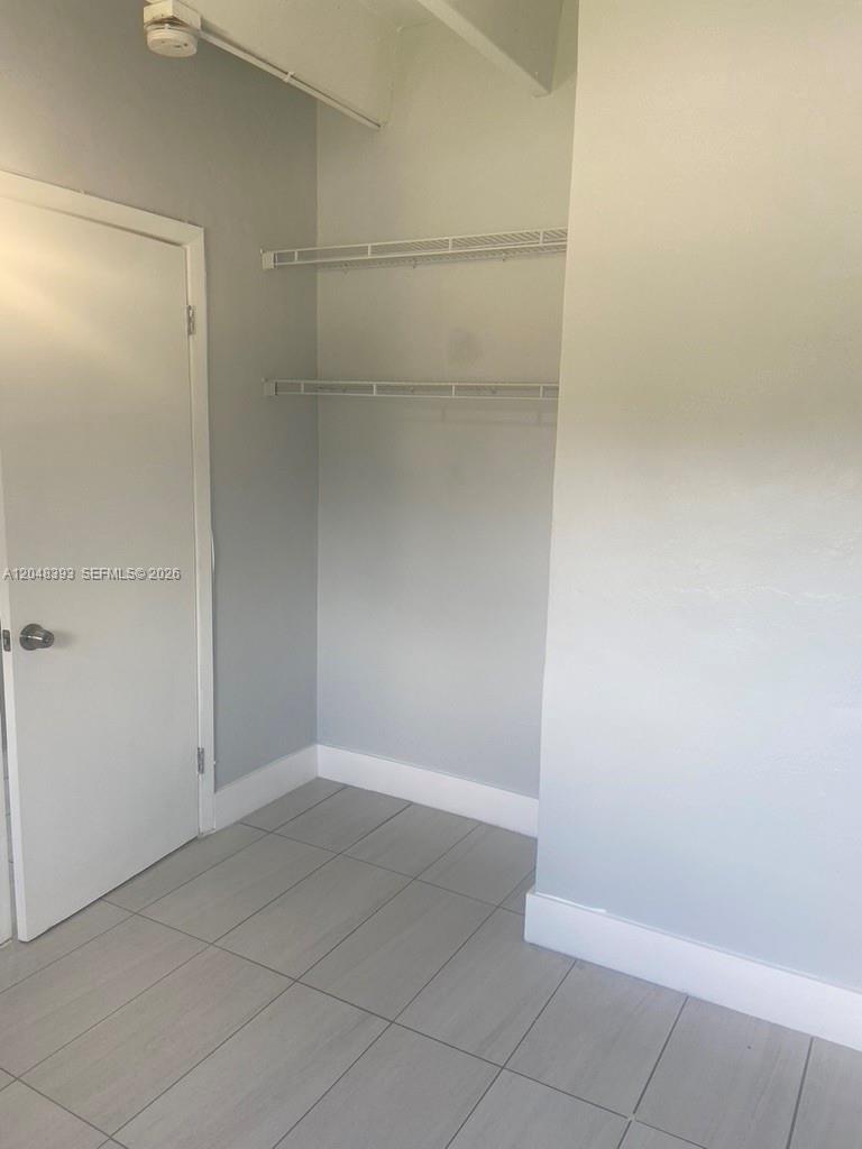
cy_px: 574
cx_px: 431
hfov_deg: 53.1
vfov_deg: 67.3
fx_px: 863
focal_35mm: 26
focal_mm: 4.25
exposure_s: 1/120
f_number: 1.8
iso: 64
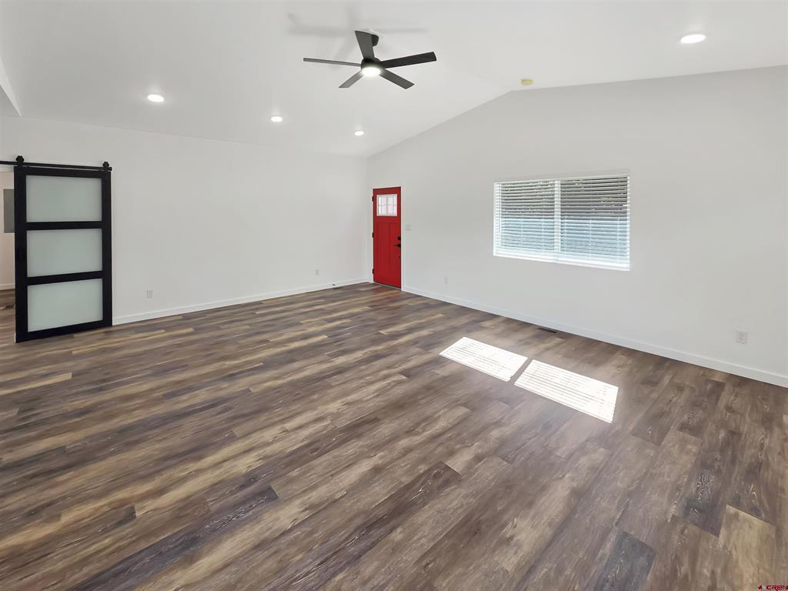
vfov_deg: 89.9
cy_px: 296
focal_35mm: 13
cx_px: 394
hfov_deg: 106.2
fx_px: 296
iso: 50
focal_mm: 2.2
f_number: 2.2
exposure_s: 1/120
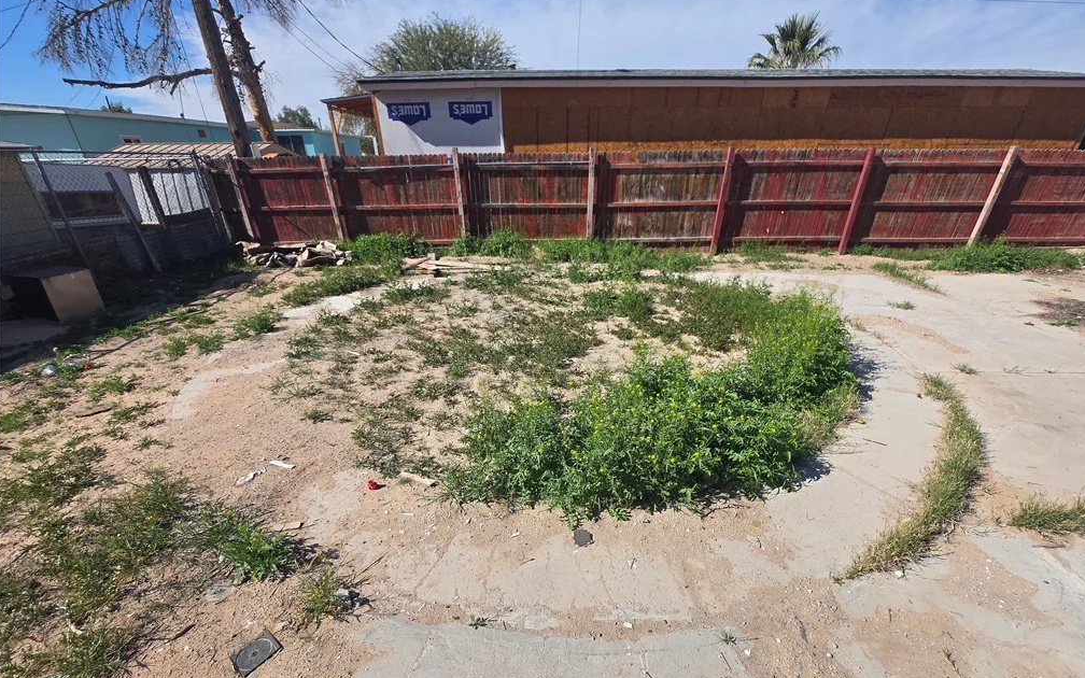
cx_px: 546
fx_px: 414
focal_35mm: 14
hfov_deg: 105.3
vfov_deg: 78.2
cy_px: 389
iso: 25
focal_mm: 1.7
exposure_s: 1/1742
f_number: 2.2
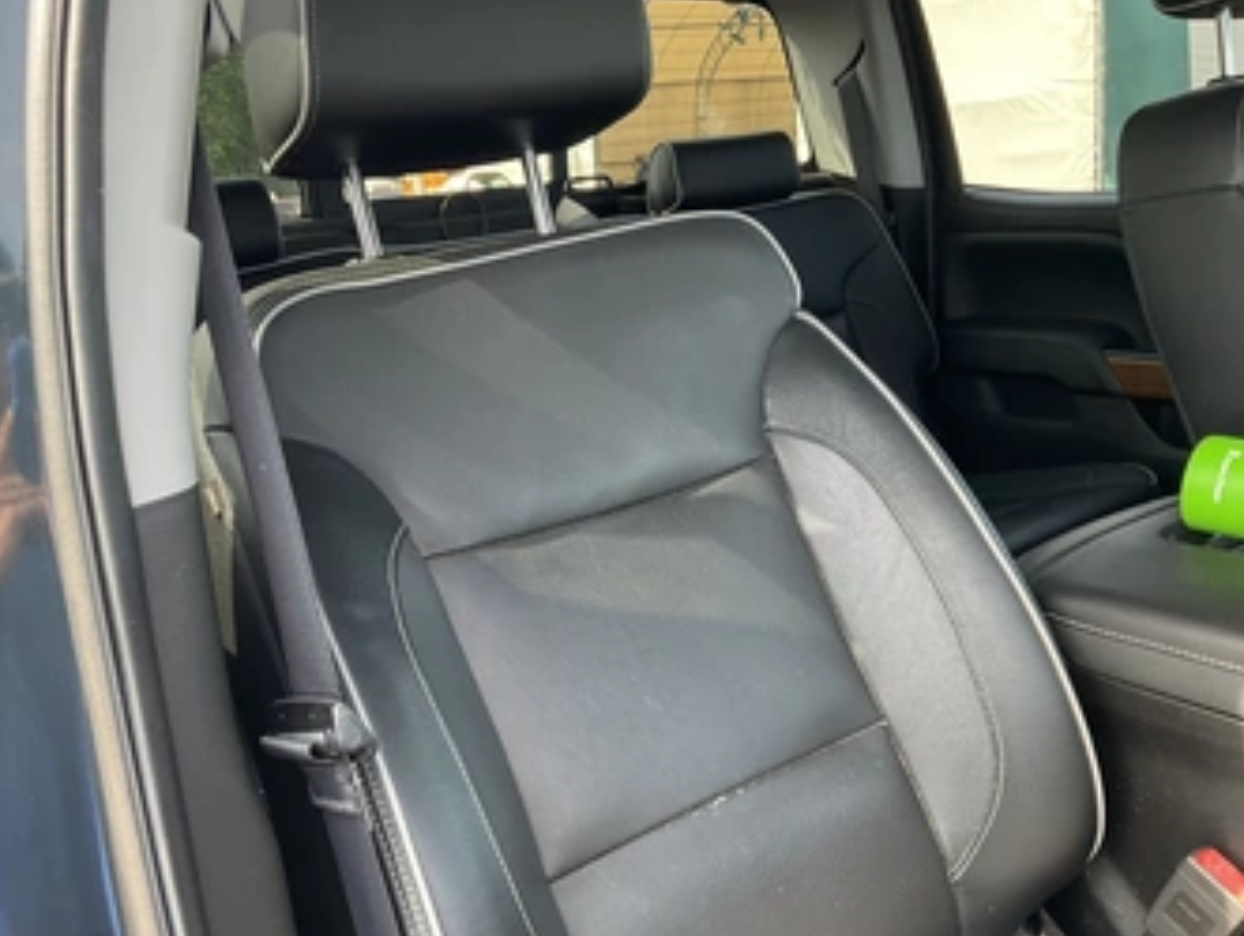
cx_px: 560
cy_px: 526
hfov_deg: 52.5
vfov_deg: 40.7
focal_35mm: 35
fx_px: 1259
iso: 40
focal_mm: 3
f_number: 1.8
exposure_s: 1/122
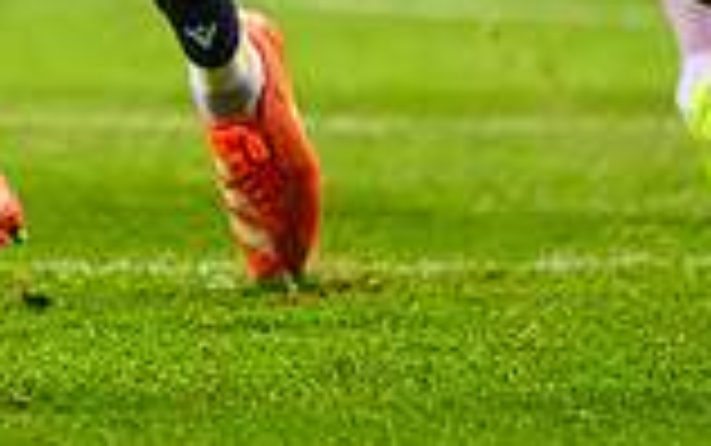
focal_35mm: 995
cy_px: -488
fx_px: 19294
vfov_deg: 1.3
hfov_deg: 2.1
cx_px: 208
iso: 5000
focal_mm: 200
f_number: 2.8
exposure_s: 1/1000
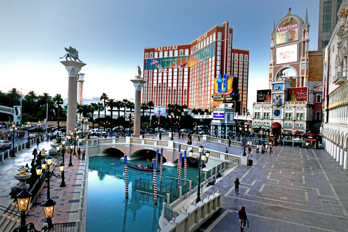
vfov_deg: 51.3
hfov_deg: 71.5
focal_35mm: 25
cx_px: 174
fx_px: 242
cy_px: 116
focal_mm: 9.12
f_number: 2.8
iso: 400
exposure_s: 1/500
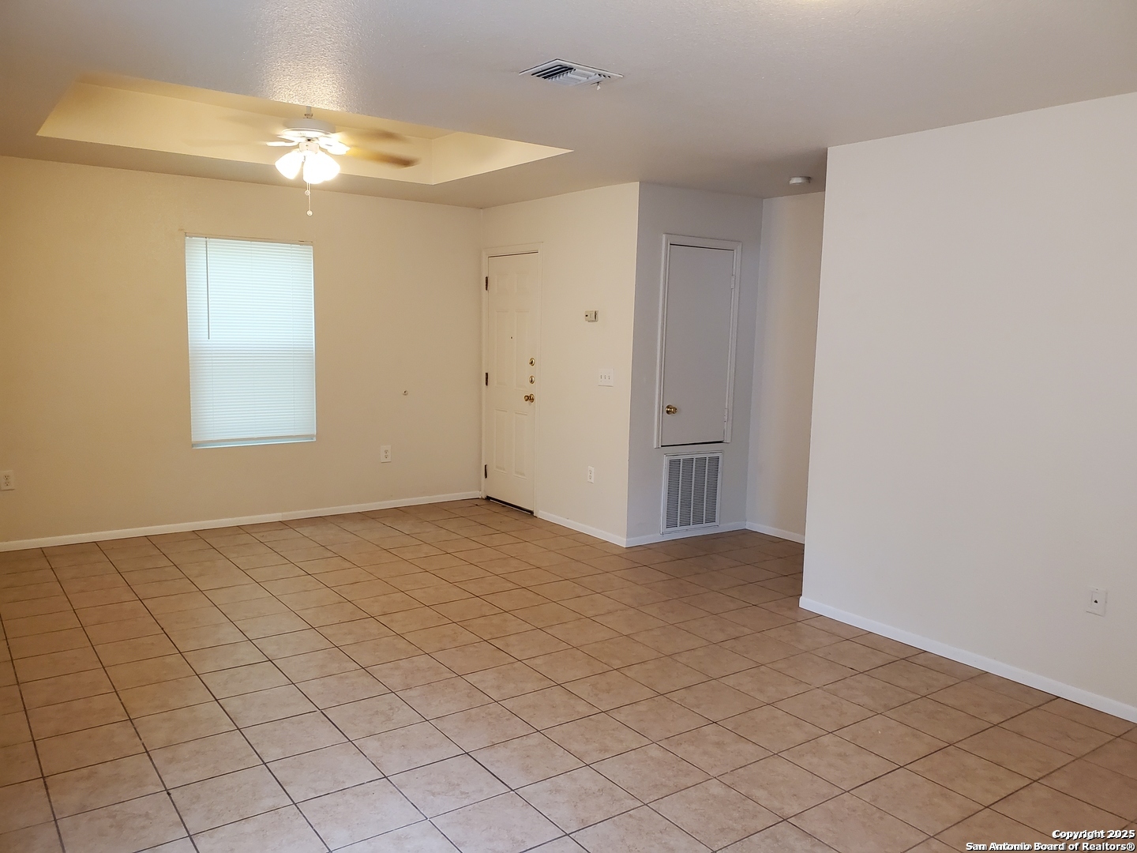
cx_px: 568
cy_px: 426
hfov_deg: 67.3
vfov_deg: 53.1
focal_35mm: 26
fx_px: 854
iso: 250
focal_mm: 4.3
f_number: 2.4
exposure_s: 1/60
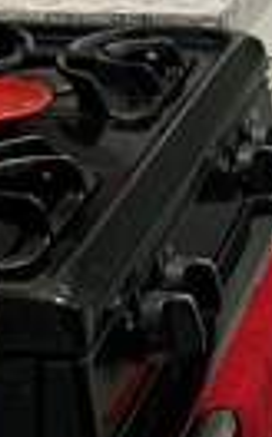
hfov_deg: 6.6
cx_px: 640
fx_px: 2228
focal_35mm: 187
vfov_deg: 11.0
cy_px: -106
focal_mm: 3
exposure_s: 1/60
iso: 160
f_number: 1.8
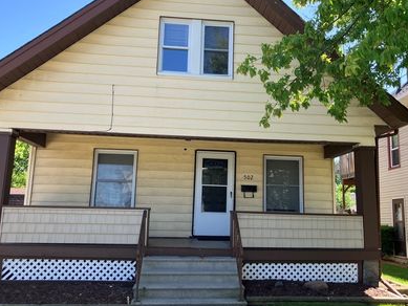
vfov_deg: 39.7
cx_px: 227
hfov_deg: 51.2
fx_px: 424
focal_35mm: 36
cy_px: 146
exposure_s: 1/476
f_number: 1.8
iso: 32
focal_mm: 3.99
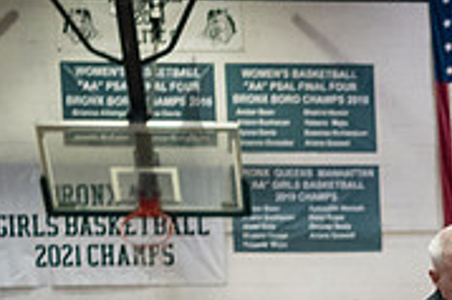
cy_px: 674
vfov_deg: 7.5
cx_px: 746
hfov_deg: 11.3
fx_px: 2170
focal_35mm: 173
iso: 6400
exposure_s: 1/400
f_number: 3.5
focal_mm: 35
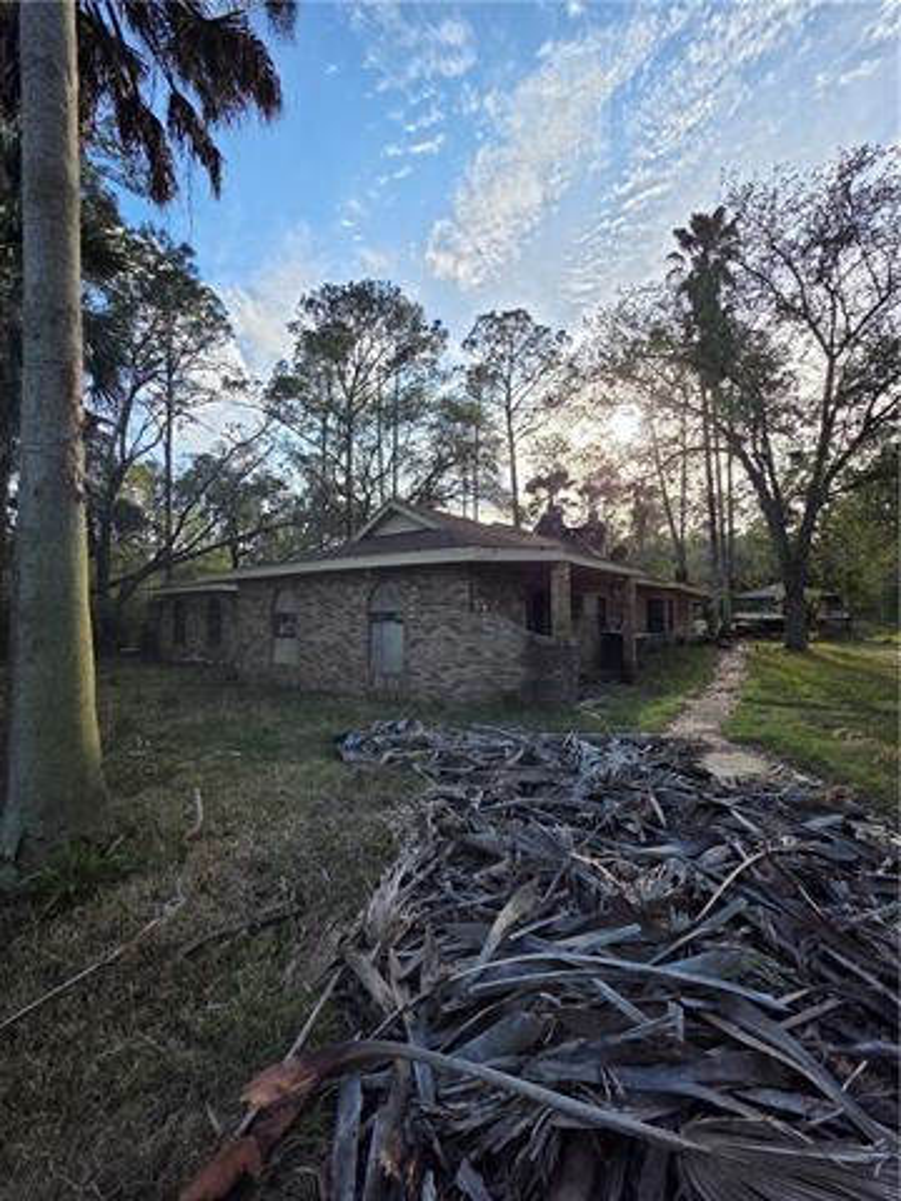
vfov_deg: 106.2
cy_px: 600
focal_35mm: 13
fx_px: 451
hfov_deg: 89.9
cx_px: 450
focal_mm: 2.2
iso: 40
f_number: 1.9
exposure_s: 1/1050
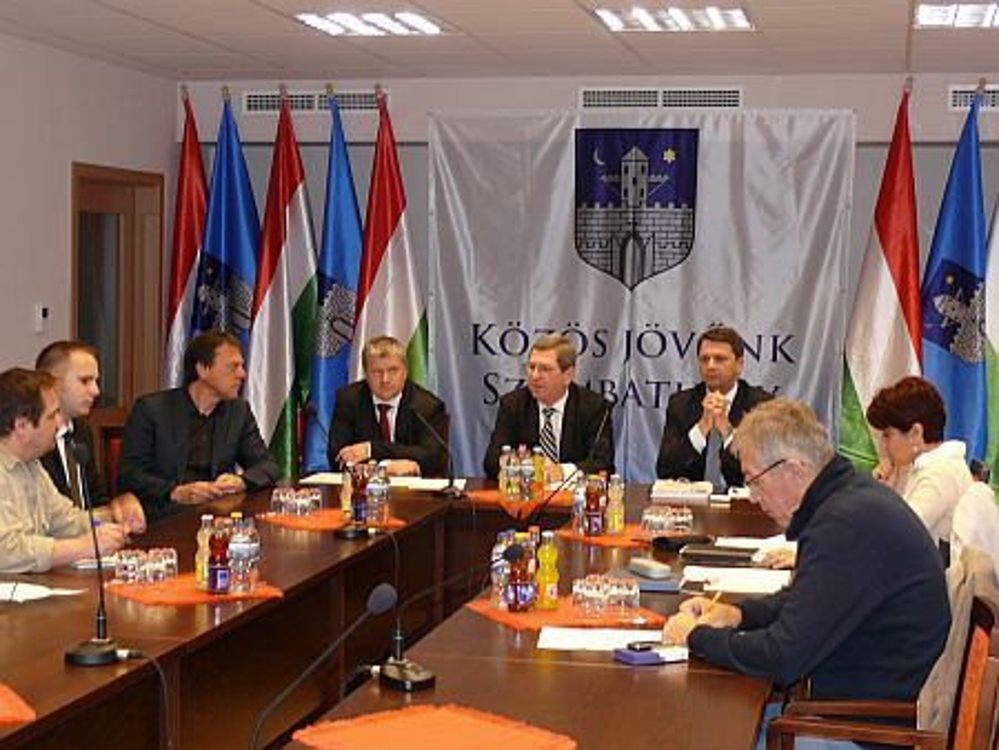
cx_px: 500
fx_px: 1761
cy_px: 375
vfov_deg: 24.0
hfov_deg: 31.7
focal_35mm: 61
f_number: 3.2
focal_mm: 10.1
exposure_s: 1/30
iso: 160
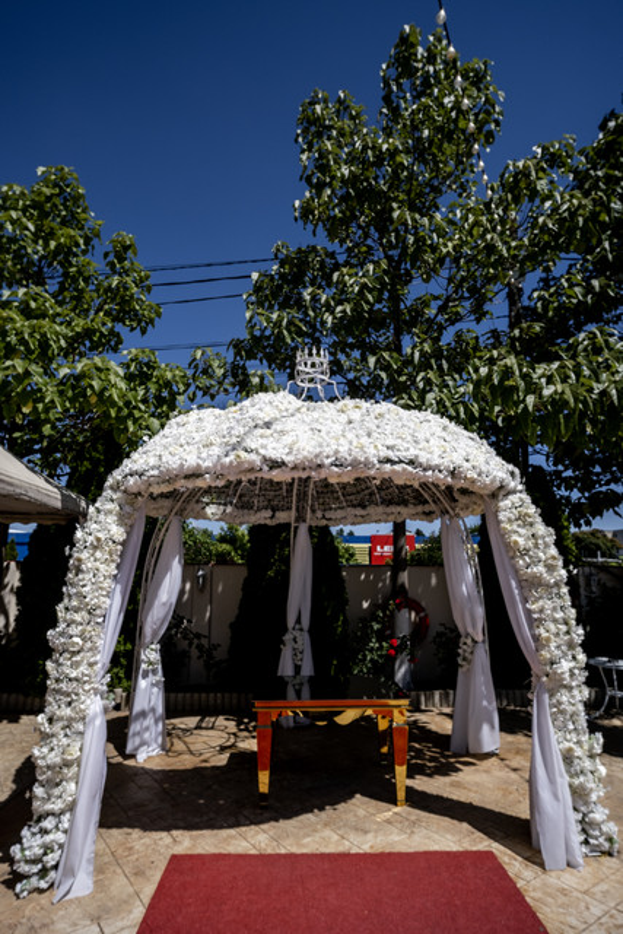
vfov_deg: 84.0
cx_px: 312
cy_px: 467
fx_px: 519
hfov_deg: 62.0
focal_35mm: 20
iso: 160
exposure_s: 1/950
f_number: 5.6
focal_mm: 13
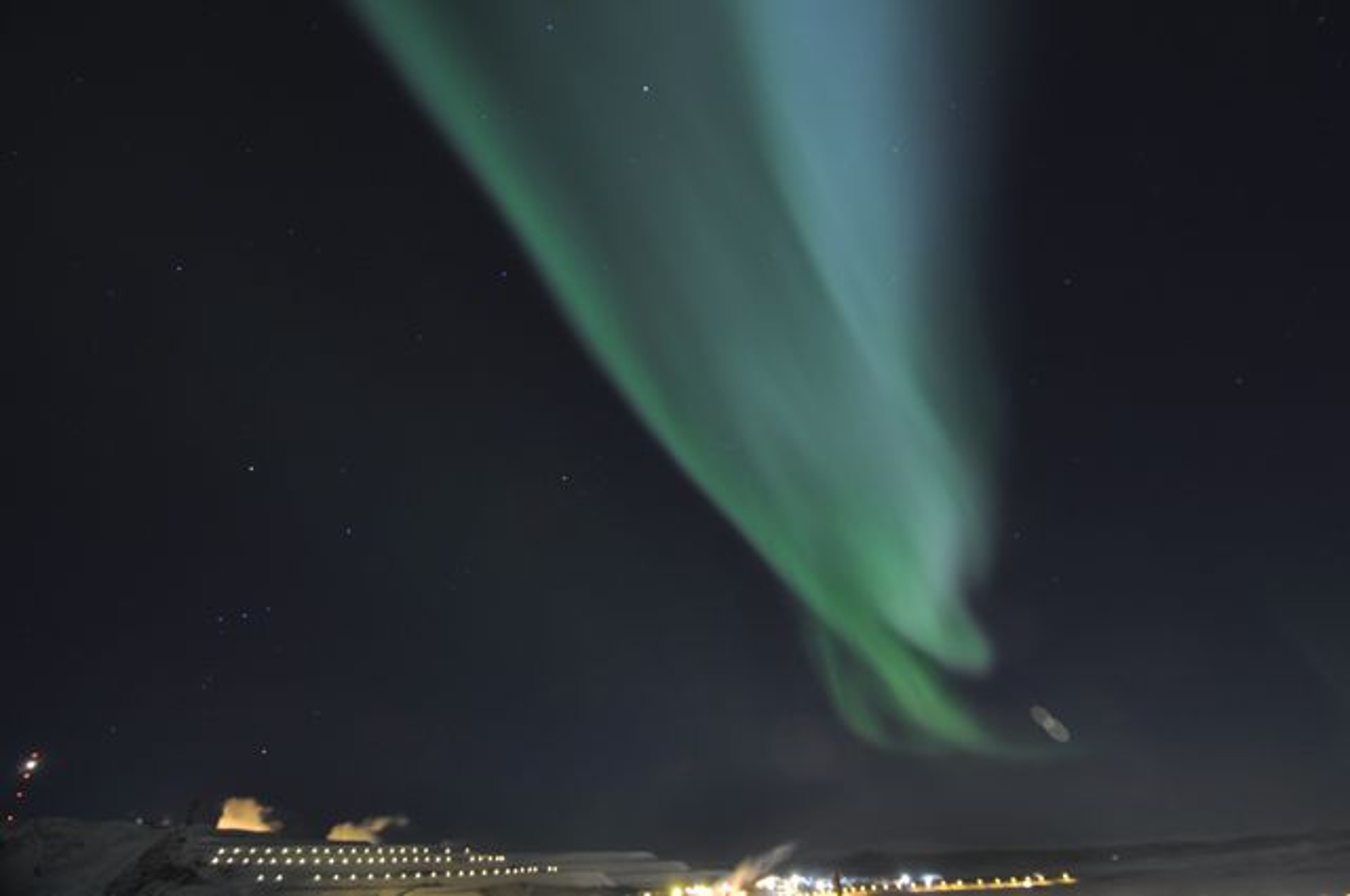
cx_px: 675
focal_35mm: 18
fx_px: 674
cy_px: 448
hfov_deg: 90.1
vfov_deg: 67.2
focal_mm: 12
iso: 400
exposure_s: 10
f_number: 6.3
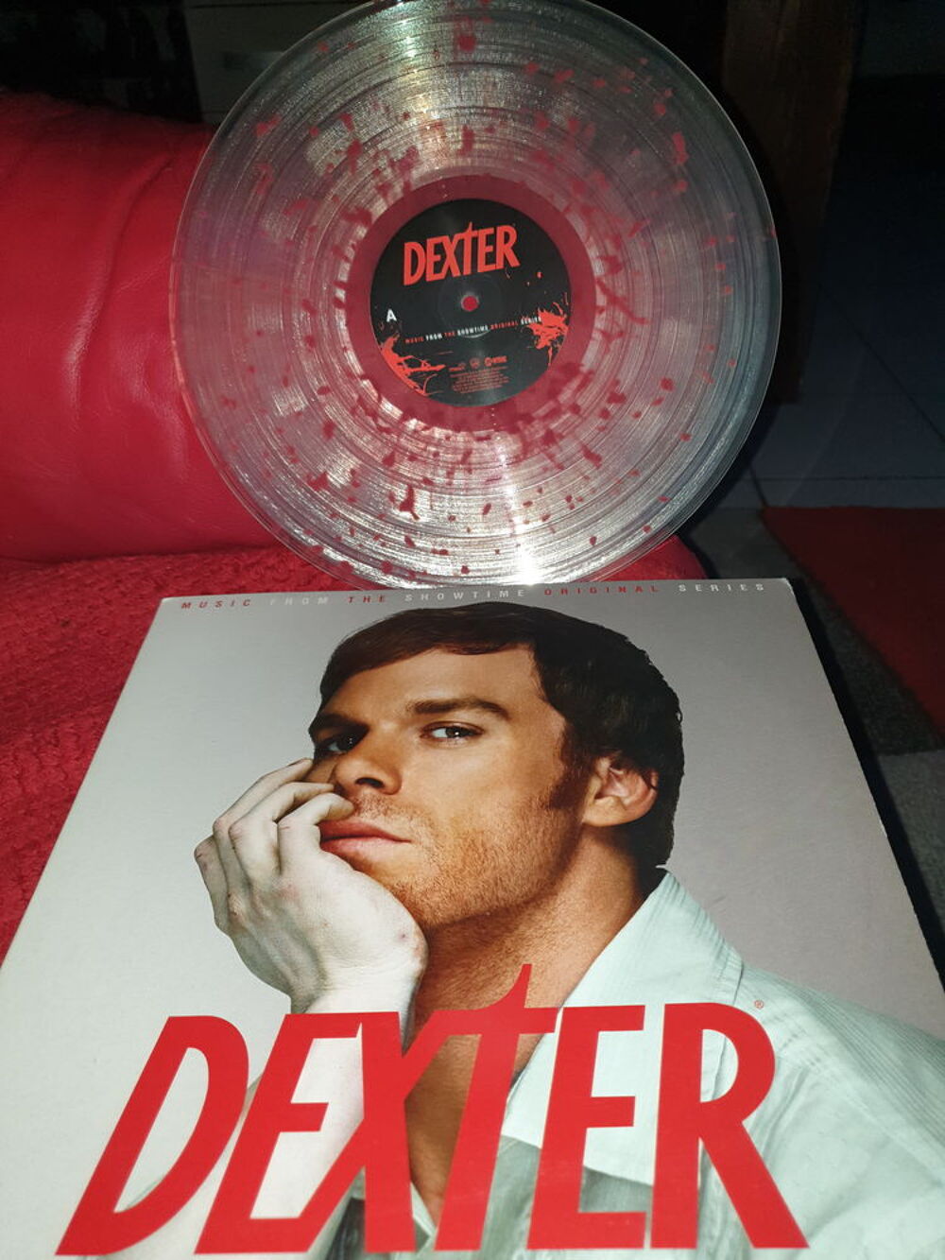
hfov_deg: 53.1
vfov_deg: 67.3
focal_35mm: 26
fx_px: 946
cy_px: 630
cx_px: 472
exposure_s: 1/35
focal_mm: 4.3
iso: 80
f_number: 1.5
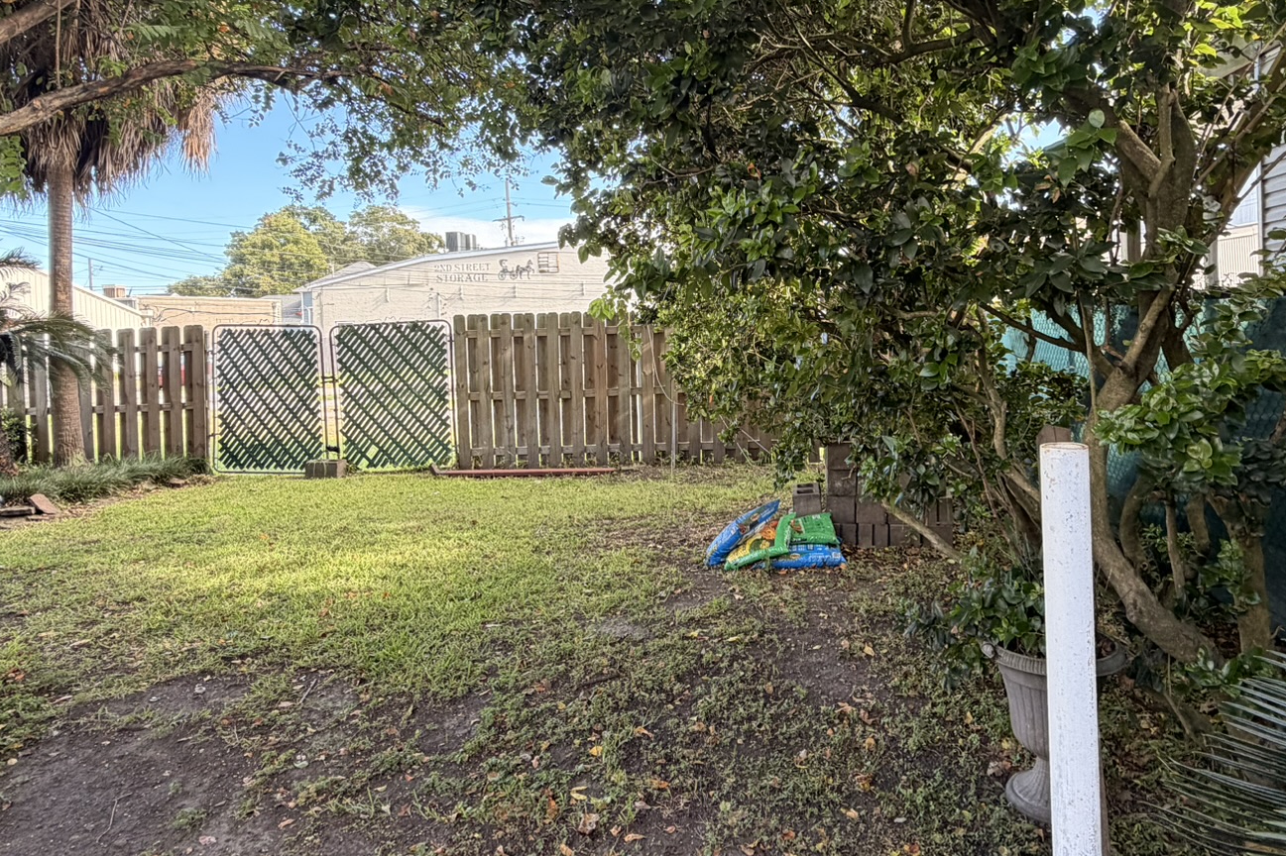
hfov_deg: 75.7
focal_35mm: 23
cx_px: 730
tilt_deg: +0.1
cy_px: 317
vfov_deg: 54.4
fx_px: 821
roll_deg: +1.7
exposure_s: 1/121
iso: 125
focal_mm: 2.22
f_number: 2.2
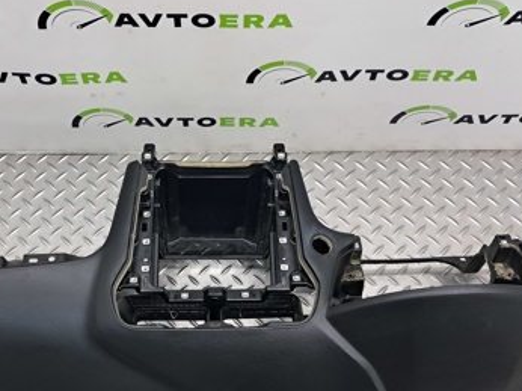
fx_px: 753
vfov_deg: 29.0
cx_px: 205
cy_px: 245
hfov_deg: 38.0
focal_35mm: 50
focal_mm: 4
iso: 100
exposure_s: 1/50
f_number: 1.8
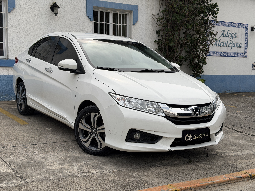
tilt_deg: -4.2
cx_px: 128
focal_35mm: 48
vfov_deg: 30.3
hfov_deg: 39.7
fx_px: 354
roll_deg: +0.8
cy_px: 96
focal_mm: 6.76
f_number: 1.78
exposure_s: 1/4098
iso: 80
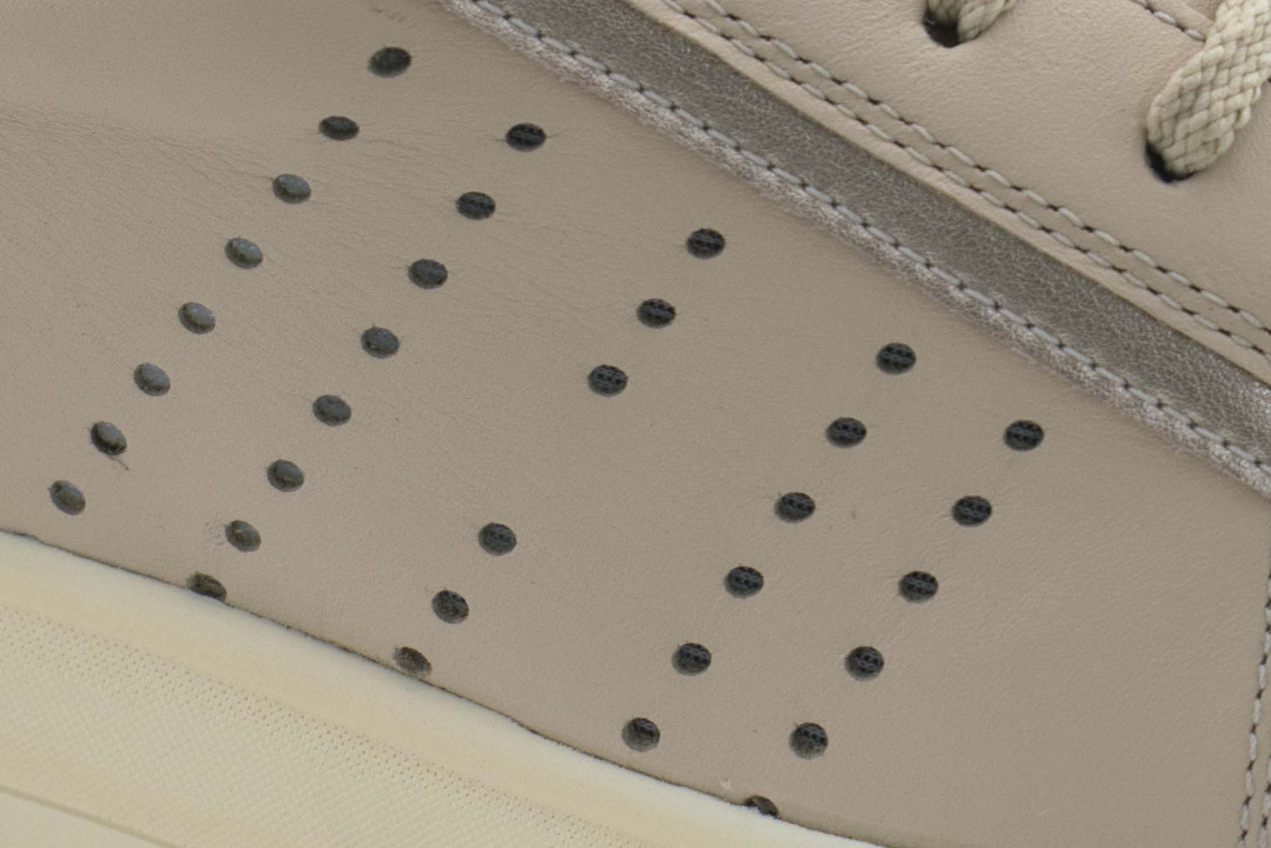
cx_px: 791
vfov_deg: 6.9
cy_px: 211
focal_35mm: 199
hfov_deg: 10.3
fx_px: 7043
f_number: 6.3
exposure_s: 1/50
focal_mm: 45
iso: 125
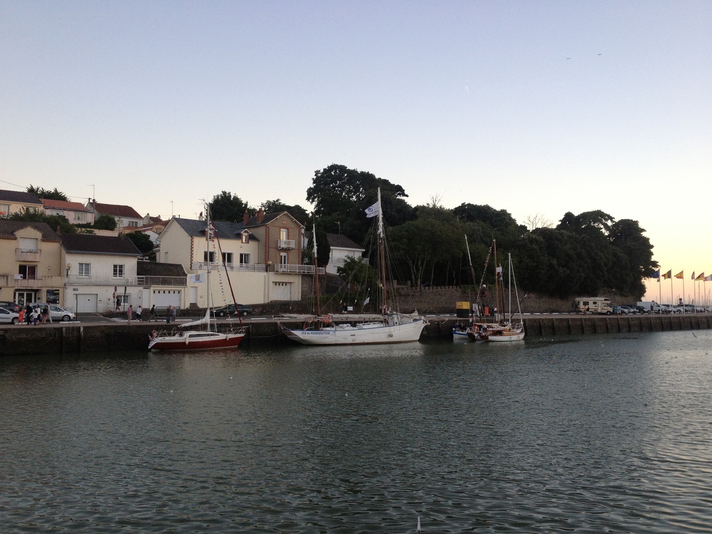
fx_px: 720
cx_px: 356
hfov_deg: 52.6
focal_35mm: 35
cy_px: 267
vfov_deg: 40.7
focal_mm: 4.28
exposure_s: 1/120
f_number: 2.4
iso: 80
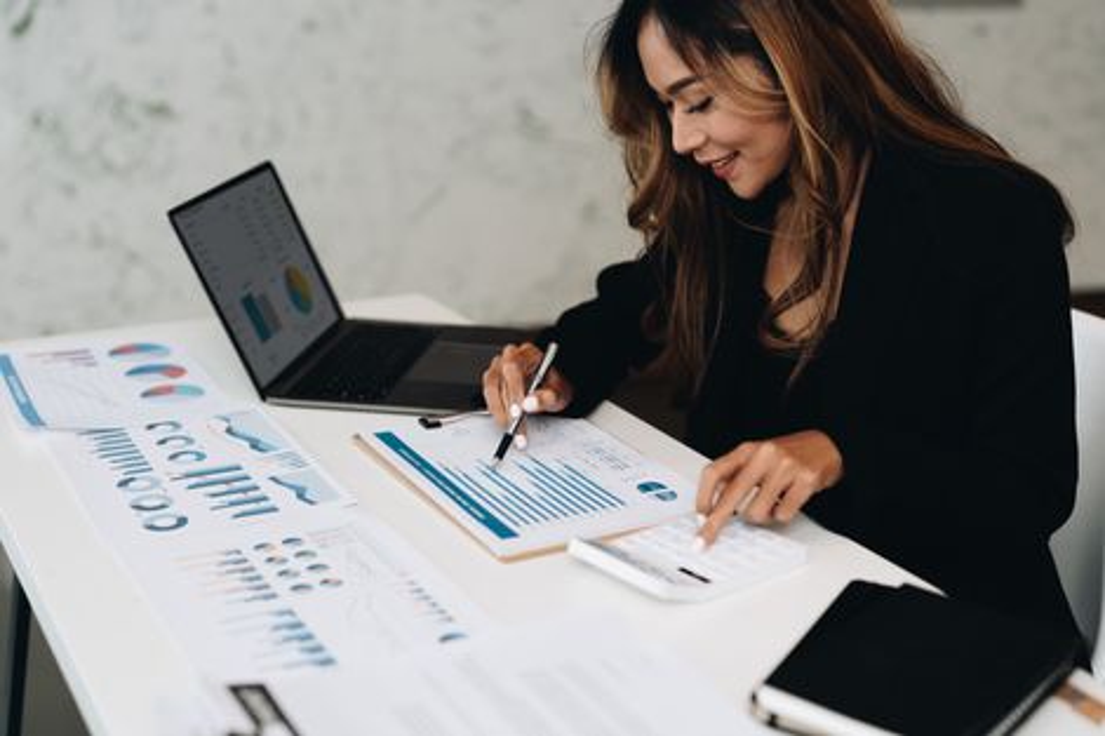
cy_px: 368
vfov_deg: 27.0
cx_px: 552
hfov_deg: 39.6
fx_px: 1534
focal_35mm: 50
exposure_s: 1/100
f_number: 2
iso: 200
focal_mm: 50
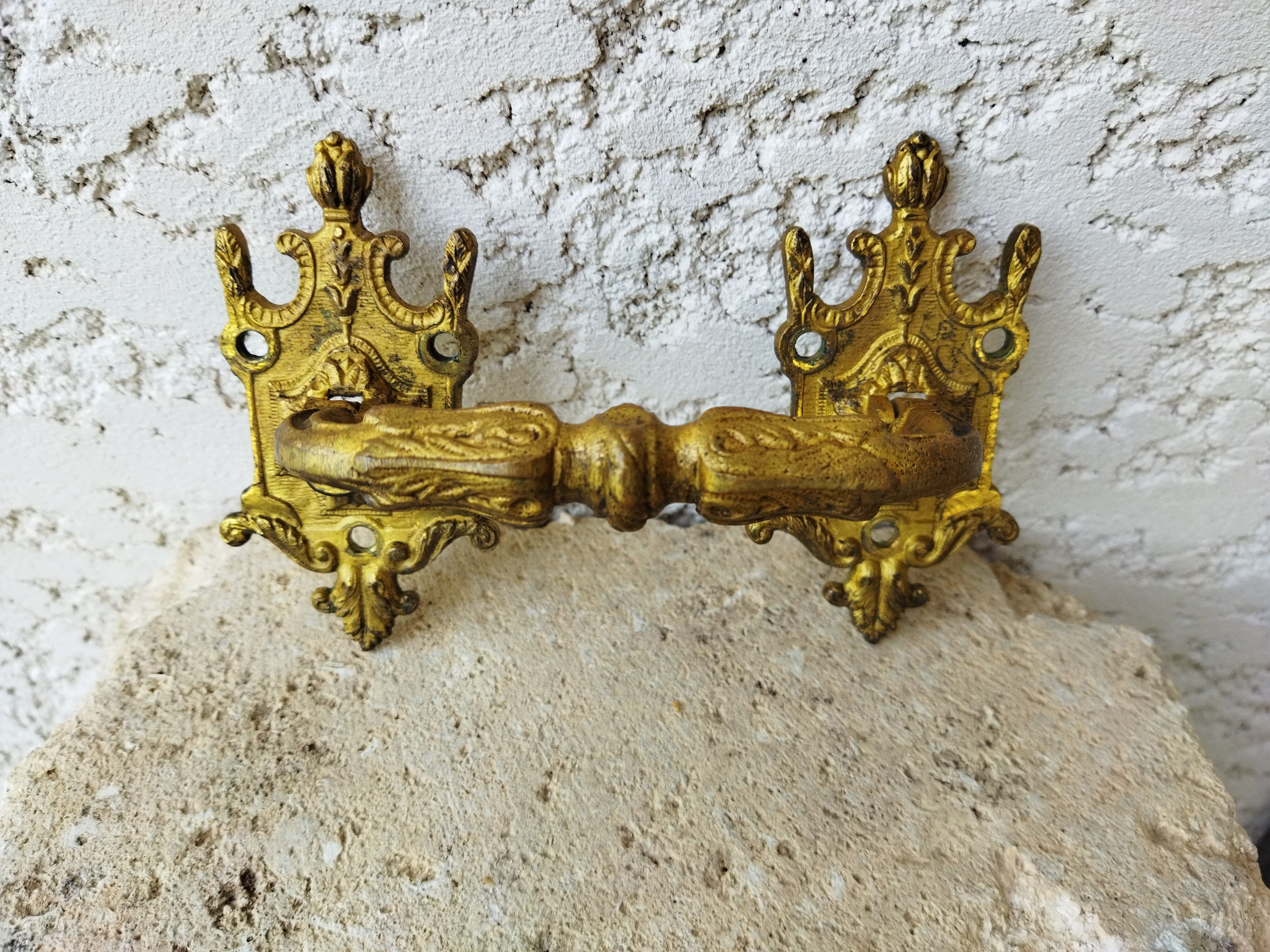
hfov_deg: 65.3
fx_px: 991
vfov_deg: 51.4
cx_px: 635
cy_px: 476
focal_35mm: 27
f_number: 1.79
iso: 99
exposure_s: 1/272
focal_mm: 4.71
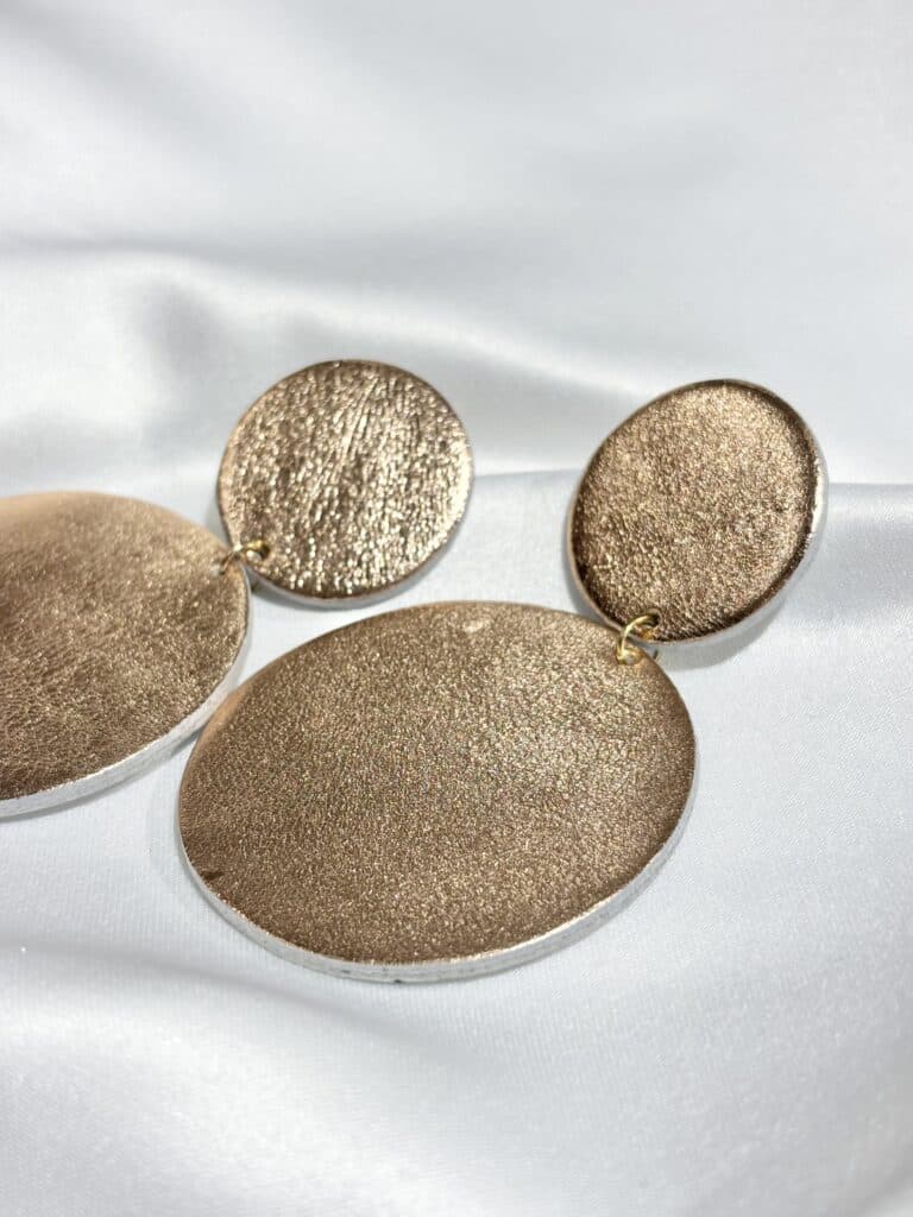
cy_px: 608
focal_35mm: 52
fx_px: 1829
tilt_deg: -27.1
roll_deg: +6.9
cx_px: 456
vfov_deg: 36.8
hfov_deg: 28.0
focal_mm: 5.96
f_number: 1.6
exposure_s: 1/240
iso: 32
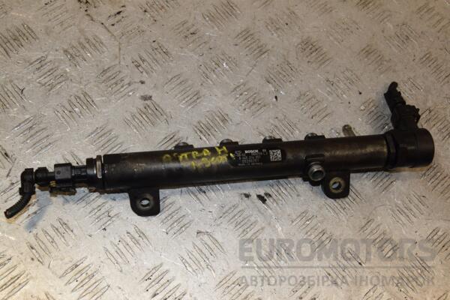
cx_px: 225
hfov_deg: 38.9
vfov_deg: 26.5
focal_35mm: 51
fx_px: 637
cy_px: 150
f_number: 8
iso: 800
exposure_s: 1/200
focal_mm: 34
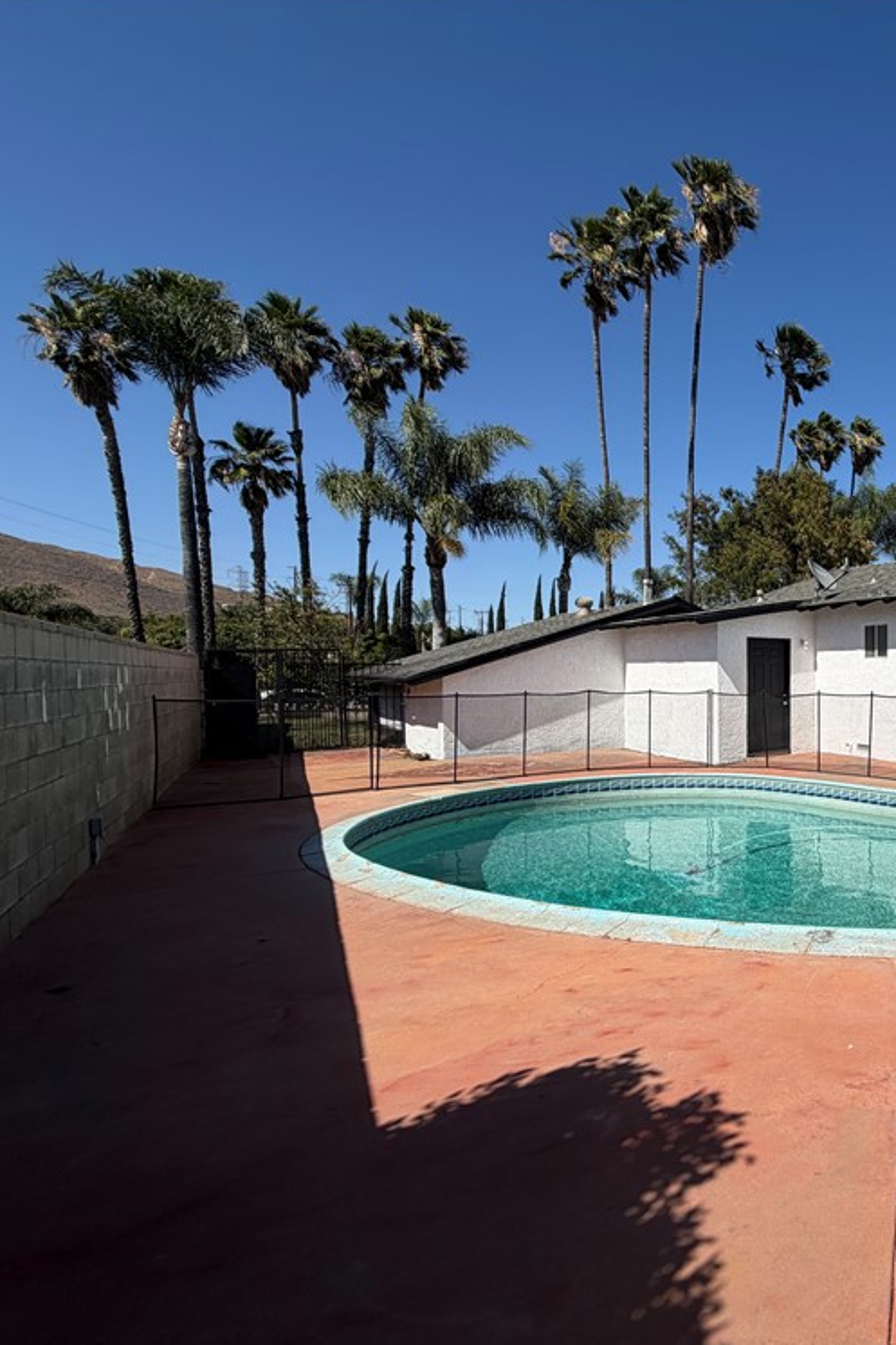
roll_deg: +0.6
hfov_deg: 51.8
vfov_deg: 84.0
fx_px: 747
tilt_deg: -1.3
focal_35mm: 20
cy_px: 687
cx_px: 860
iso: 20
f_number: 2.2
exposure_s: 1/1145
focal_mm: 2.22
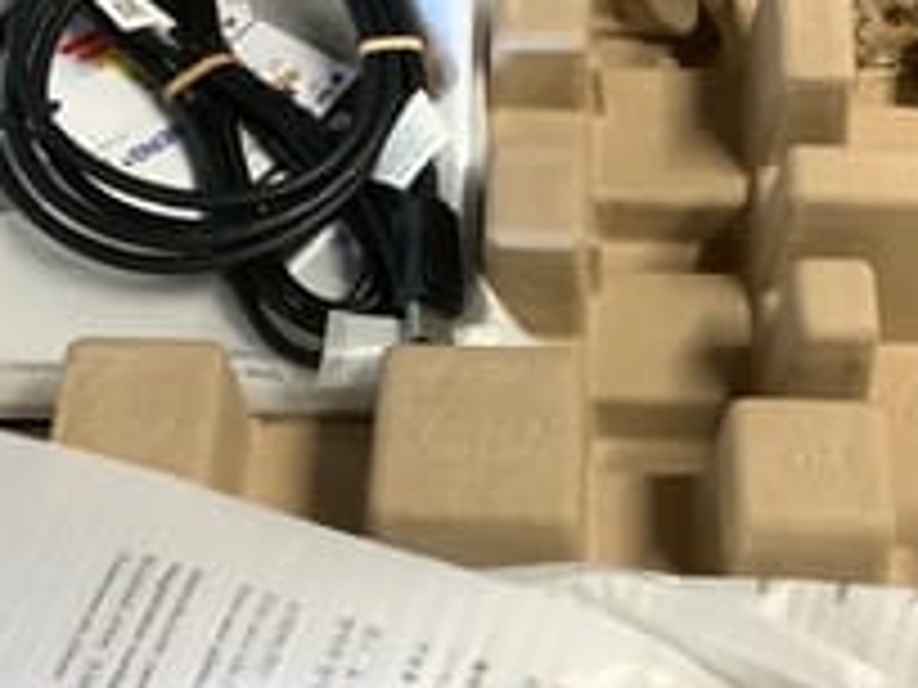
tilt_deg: -56.0
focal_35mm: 76
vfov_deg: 19.4
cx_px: 544
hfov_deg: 25.6
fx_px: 2015
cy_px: 290
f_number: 2.4
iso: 320
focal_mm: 3.3
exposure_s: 1/33
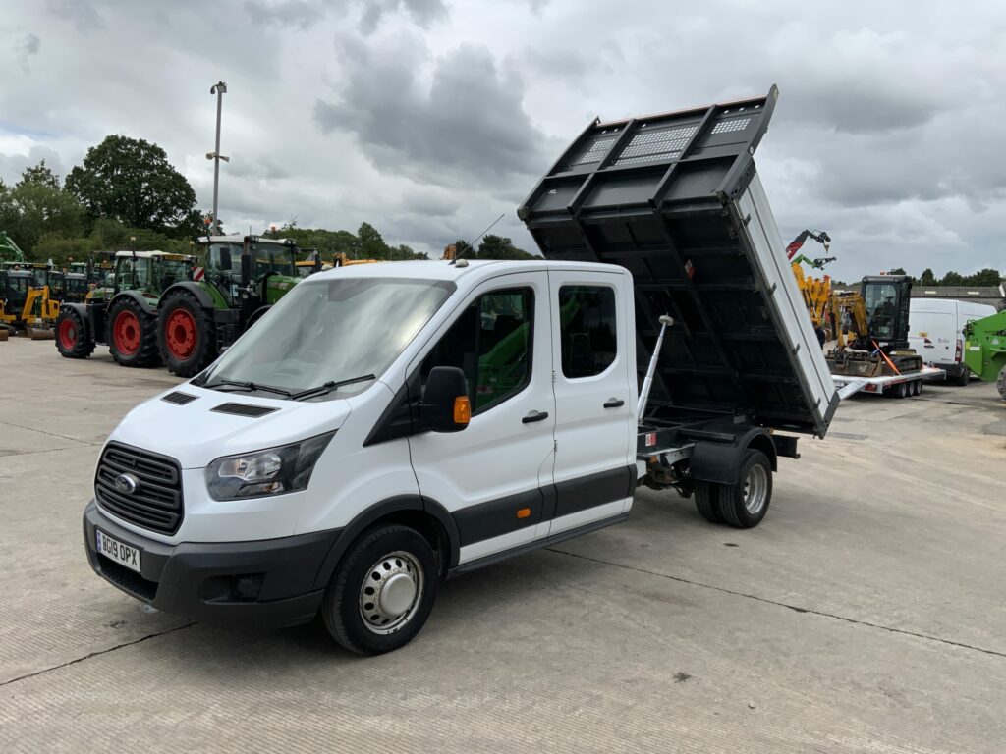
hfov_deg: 61.7
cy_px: 377
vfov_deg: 48.2
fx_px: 843
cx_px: 503
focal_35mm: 29
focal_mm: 3
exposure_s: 1/2667
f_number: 1.8
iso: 20
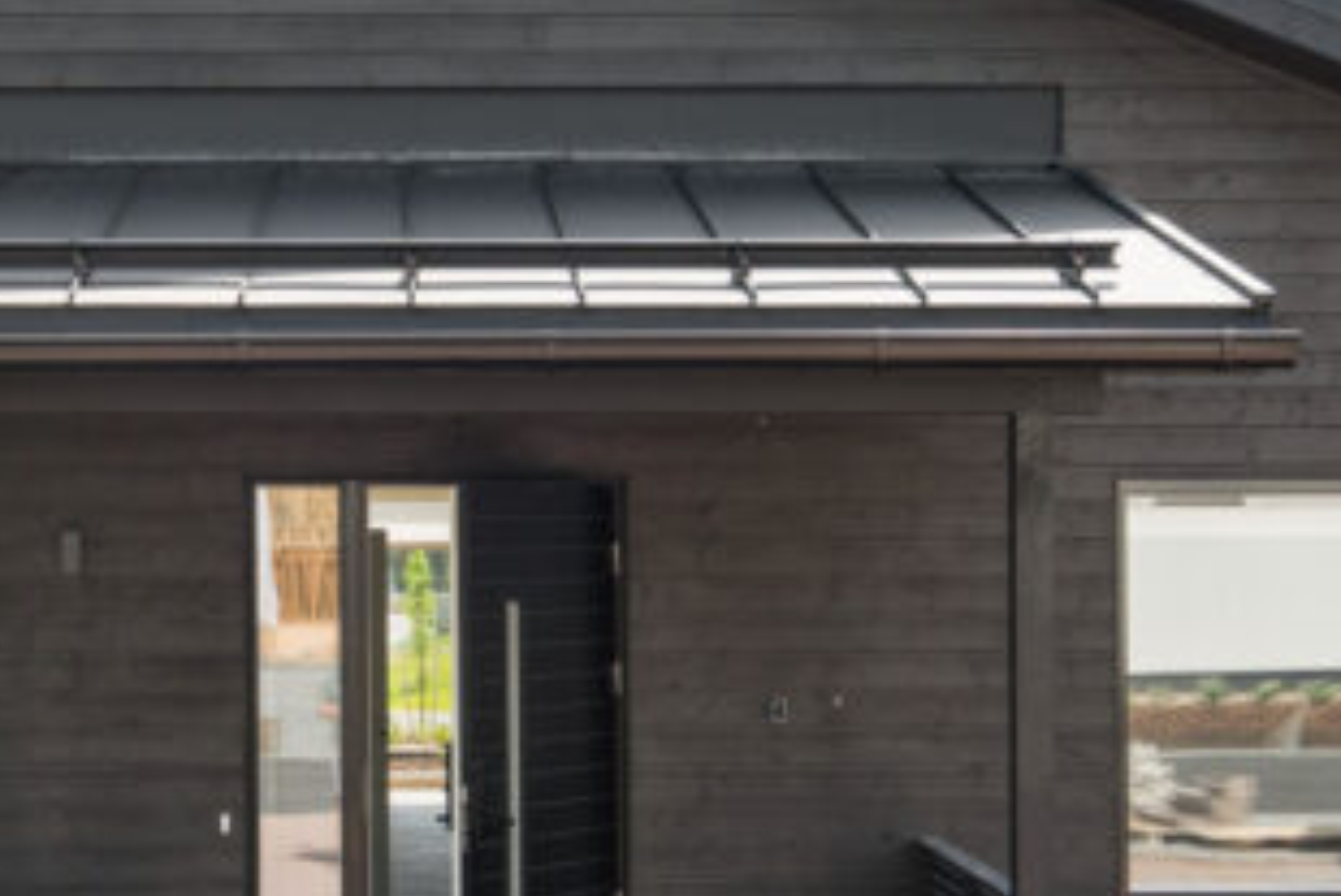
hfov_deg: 25.4
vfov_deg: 17.3
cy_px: 407
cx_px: 340
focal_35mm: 79
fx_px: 2944
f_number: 8
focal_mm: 32
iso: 400
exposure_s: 1/320
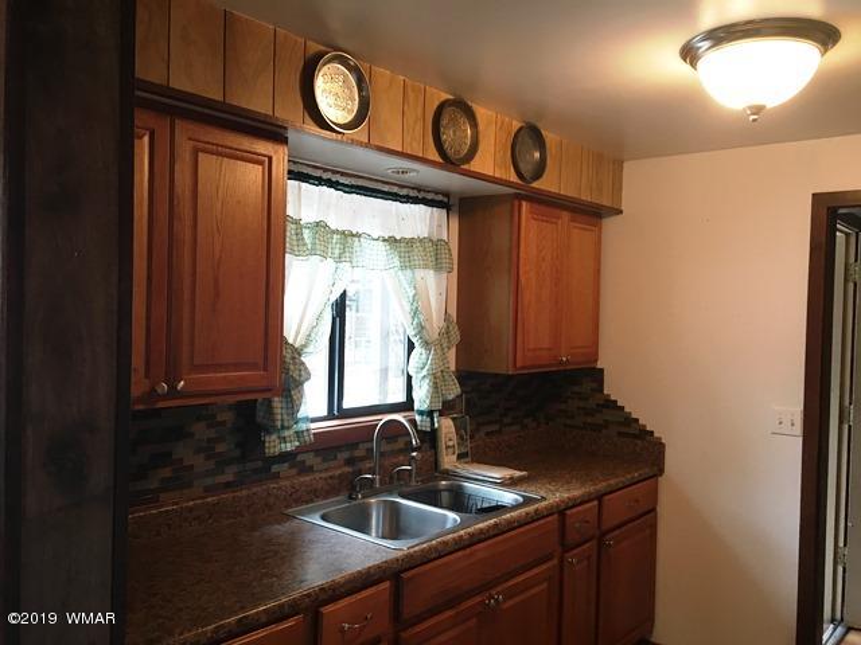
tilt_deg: -0.1
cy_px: 322
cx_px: 430
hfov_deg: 61.7
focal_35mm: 29
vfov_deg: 48.2
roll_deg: -1.0
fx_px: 721
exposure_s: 1/30
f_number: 2.2
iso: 80
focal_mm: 4.15
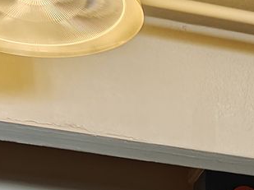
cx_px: 390
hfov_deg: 9.8
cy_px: 373
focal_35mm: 195
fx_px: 1429
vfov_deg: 7.3
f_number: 2
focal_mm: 7.1
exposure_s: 1/40
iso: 250
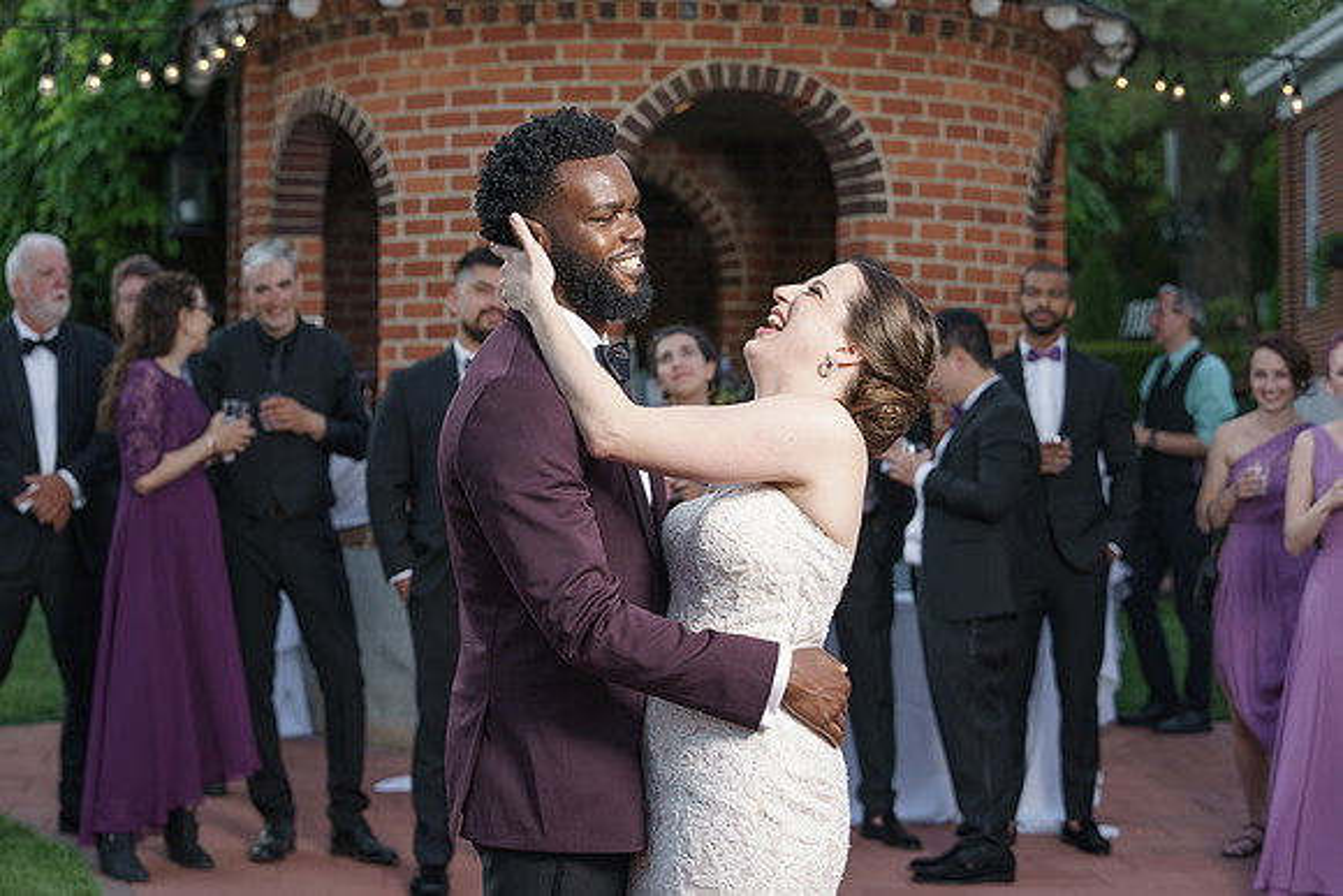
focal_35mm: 76
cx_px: 656
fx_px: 2827
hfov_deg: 26.7
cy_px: 458
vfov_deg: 18.0
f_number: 4
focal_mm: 70
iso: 125
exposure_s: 1/200
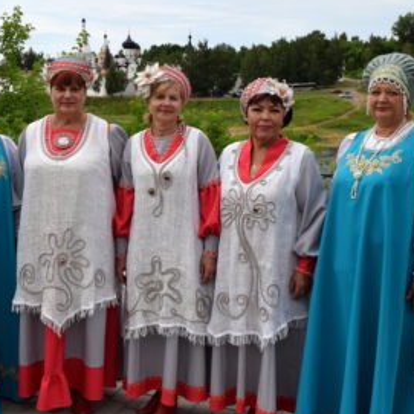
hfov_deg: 28.6
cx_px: 92
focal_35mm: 59
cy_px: 174
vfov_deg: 29.1
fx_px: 795
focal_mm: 25
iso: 200
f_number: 9
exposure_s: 1/320
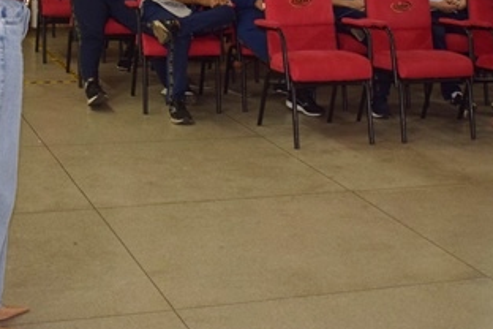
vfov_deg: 16.8
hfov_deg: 25.4
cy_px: 32
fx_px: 1095
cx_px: 251
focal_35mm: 80
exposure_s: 1/30
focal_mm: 26
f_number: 4
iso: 720
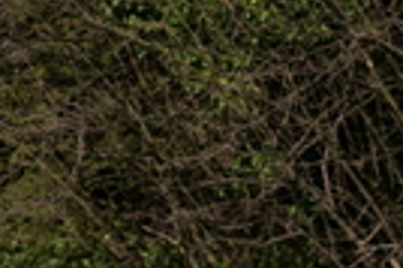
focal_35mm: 269
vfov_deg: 5.1
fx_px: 3008
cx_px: -445
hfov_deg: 7.3
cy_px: 229
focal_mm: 60
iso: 100
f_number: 8
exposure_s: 1/320
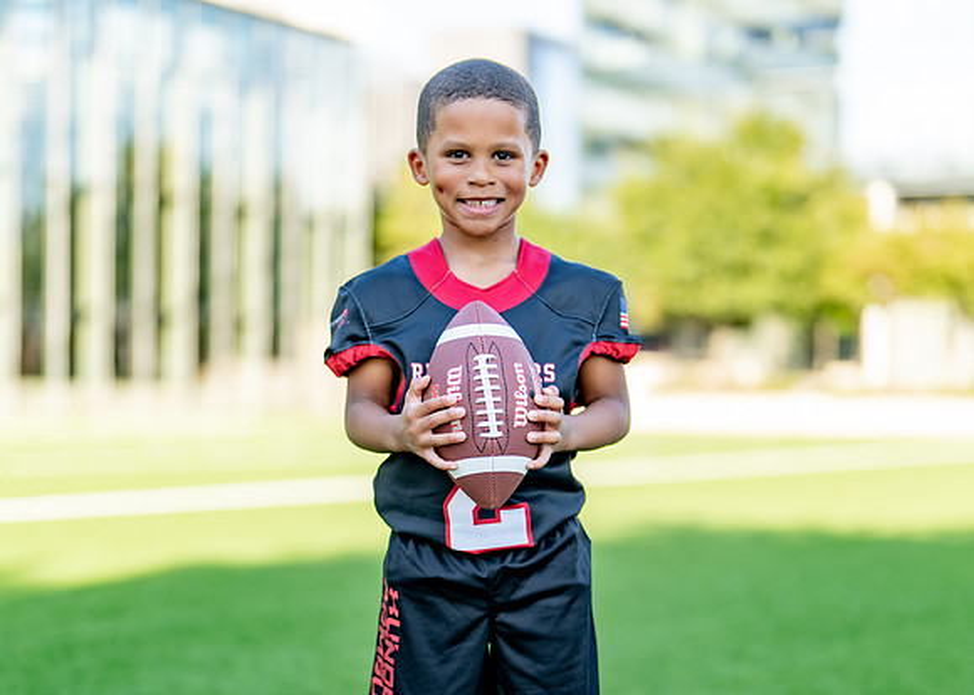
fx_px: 2281
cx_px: 490
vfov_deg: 17.2
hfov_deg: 24.1
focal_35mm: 82
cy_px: 505
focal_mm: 50
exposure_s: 1/1250
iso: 100
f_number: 1.2
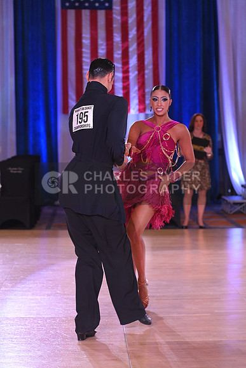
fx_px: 1076
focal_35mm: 105
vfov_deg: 19.5
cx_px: 123
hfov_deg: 13.0
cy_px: 184
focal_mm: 105
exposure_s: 1/320
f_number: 4.5
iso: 2500
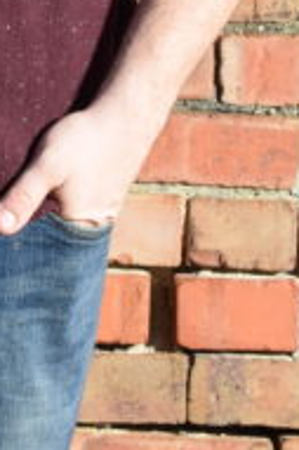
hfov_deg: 6.0
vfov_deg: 8.9
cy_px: -240
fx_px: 2820
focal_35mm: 226
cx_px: -139
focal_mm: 36
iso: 200
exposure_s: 1/320
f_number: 8
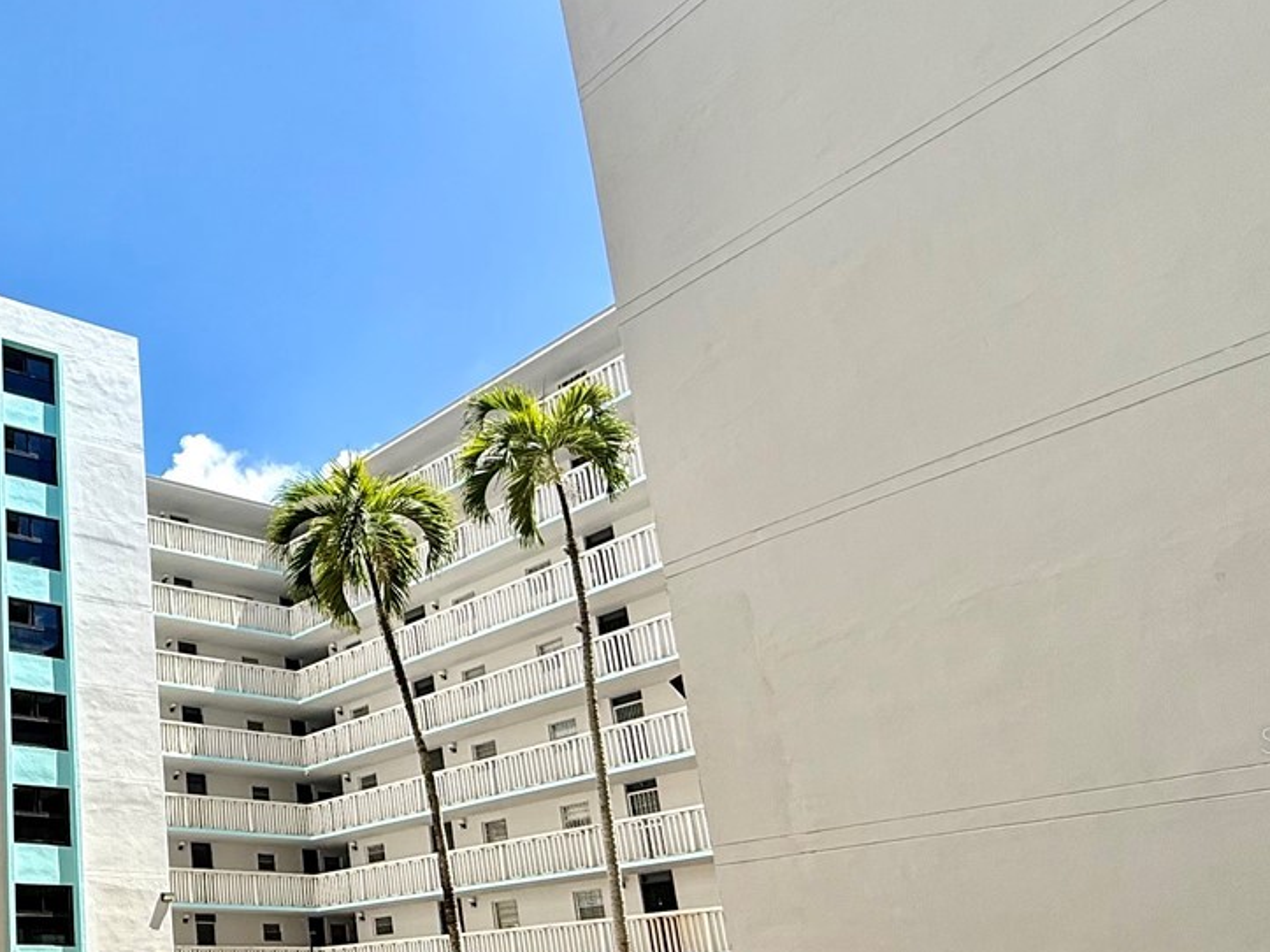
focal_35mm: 31
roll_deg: +1.8
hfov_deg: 48.7
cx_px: 21
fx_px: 1137
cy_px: 739
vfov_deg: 43.6
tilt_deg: +14.7
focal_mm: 2.22
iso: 50
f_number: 2.2
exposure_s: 1/1961
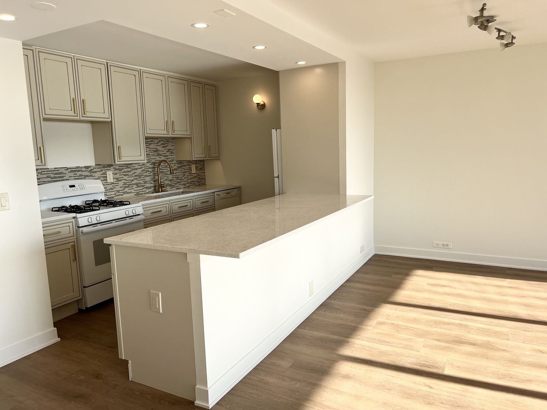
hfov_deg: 67.3
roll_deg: +1.8
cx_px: 274
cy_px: 205
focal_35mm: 26
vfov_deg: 53.1
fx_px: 411
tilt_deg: -7.8
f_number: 1.5
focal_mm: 5.7
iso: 50
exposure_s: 1/1361
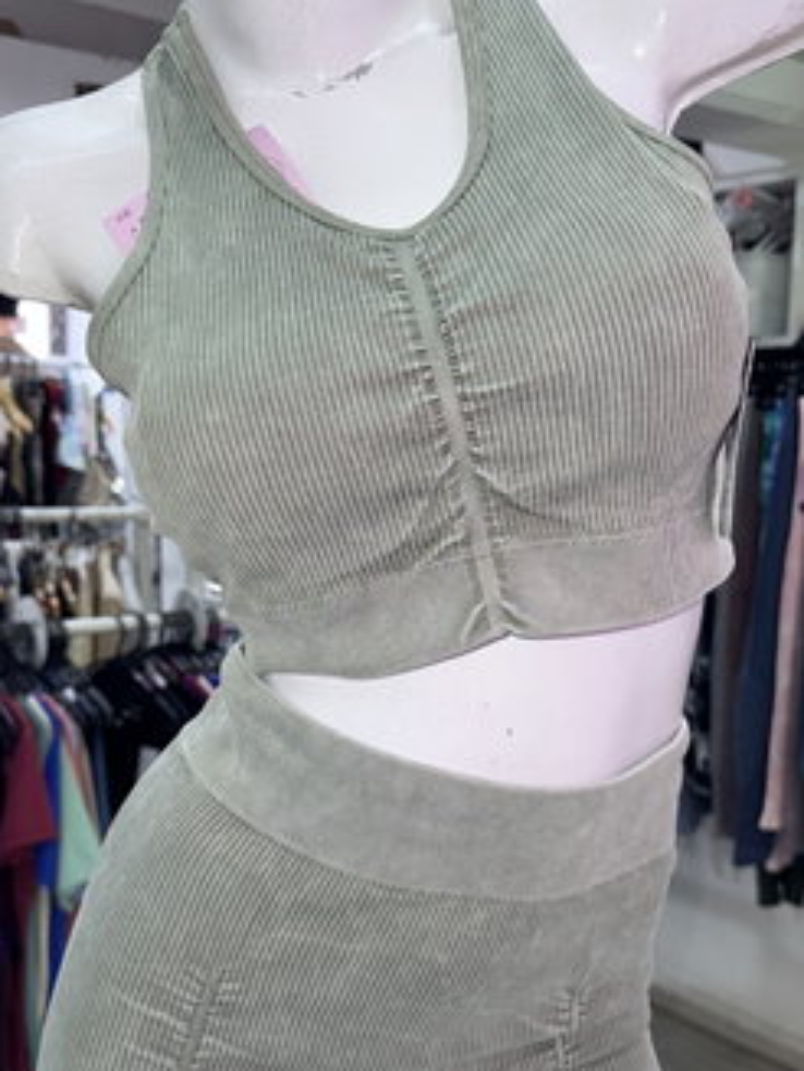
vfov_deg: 47.6
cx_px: 412
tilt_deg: -8.1
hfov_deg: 36.8
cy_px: 632
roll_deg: -2.0
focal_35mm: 39
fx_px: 1208
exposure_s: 1/108
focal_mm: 6.76
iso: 50
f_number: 1.78
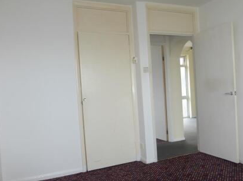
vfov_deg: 41.7
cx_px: 160
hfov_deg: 53.1
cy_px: 94
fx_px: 238
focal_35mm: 34
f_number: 3.3
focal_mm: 4.3
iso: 100
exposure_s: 1/60
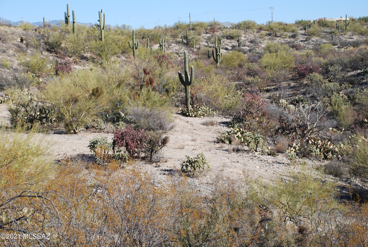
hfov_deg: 28.0
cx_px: 184
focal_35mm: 72
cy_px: 124
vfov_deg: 19.0
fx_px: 738
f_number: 7.1
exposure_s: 1/200
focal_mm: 48
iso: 100
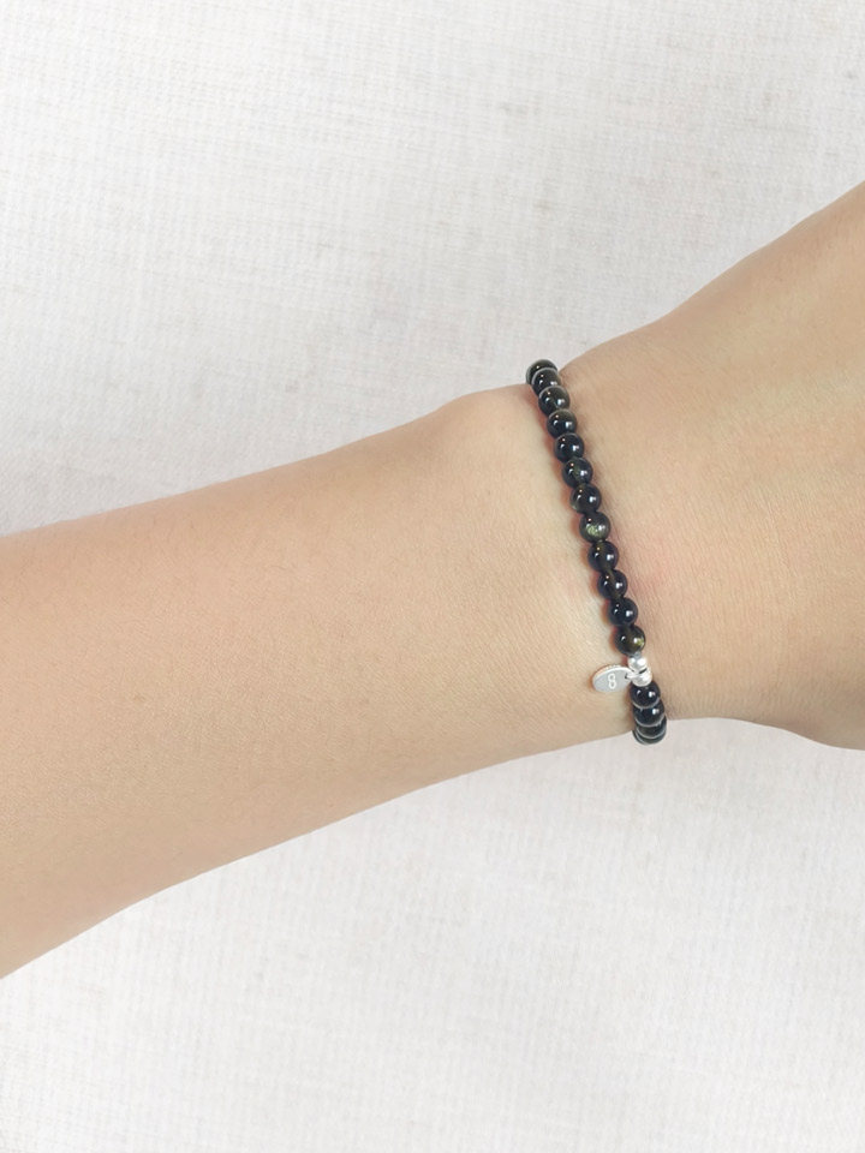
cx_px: 432
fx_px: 2832
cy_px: 576
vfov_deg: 23.0
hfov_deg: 17.4
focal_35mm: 85
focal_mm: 22.48
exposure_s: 1/50
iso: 499
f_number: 16
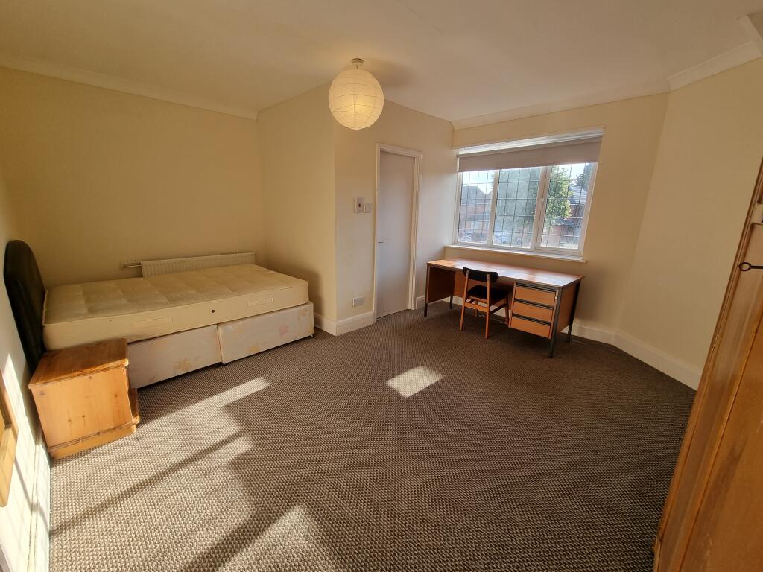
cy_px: 286
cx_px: 382
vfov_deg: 89.9
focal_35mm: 13
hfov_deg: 106.2
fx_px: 287
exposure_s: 1/198
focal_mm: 2.2
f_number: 2.2
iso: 50
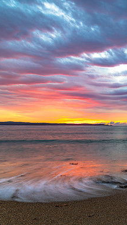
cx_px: 140
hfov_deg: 28.3
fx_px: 227
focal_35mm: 38
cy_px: 112
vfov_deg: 52.8
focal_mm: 24
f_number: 9
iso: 80
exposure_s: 2
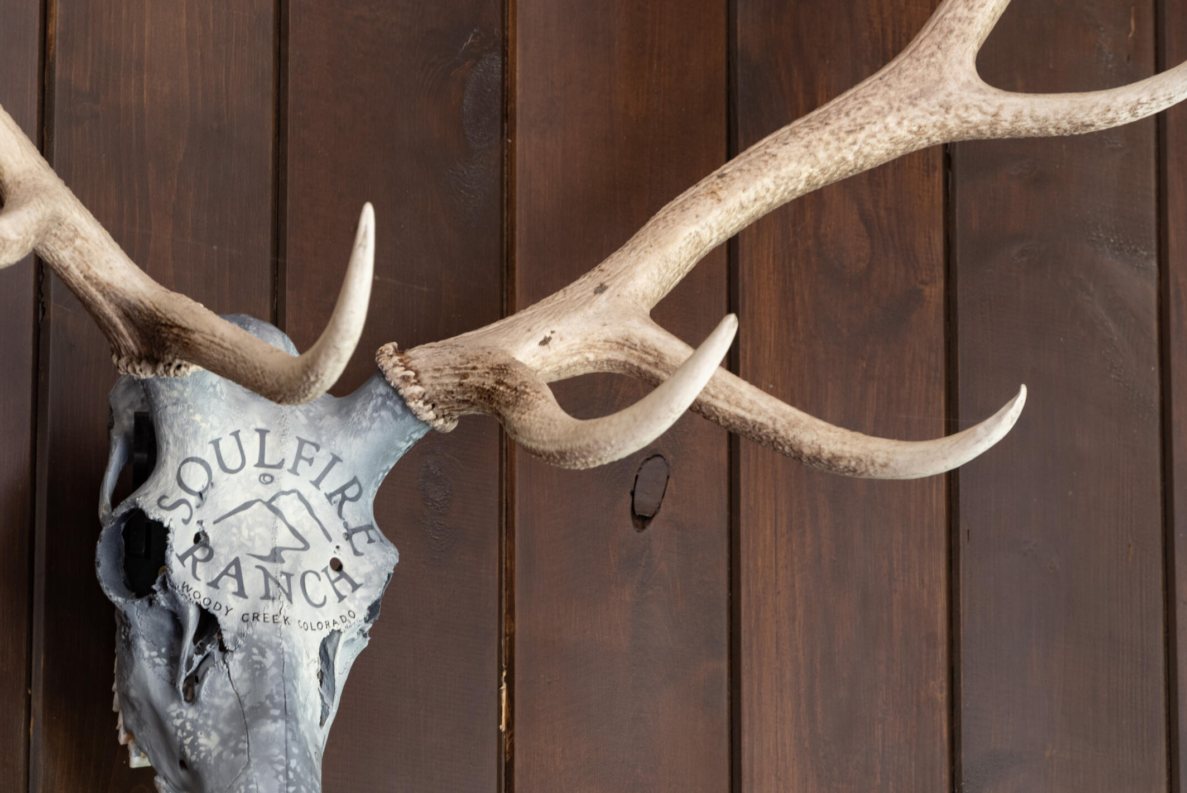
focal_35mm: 275
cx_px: 518
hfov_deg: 7.5
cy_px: 479
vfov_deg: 5.0
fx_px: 9071
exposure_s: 1/5
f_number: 7.1
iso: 160
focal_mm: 195
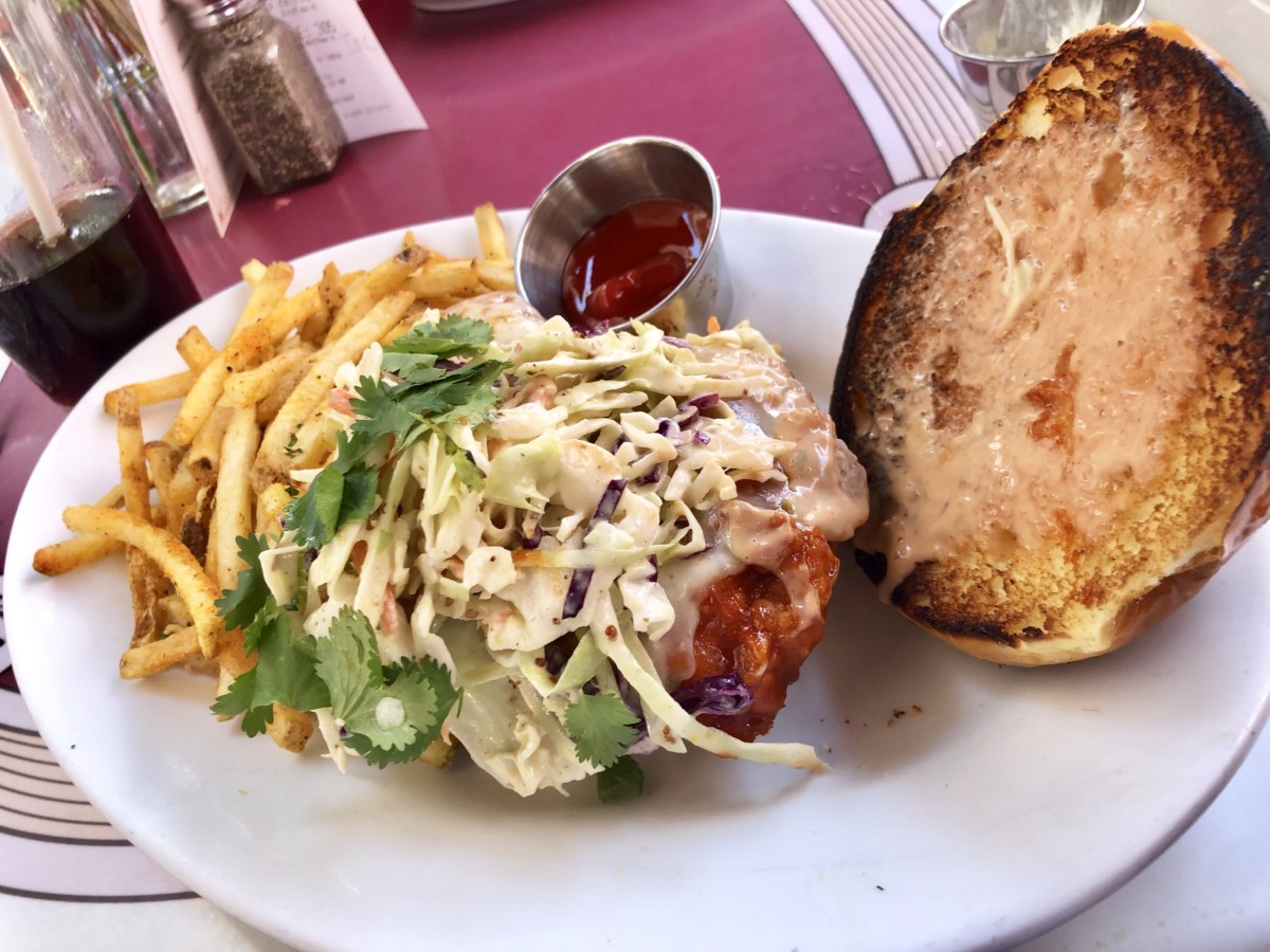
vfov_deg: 49.7
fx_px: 1027
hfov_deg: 63.4
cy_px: 476
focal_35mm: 28
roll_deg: +26.5
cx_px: 635
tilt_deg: -40.9
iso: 64
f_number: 1.8
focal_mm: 4
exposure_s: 1/120
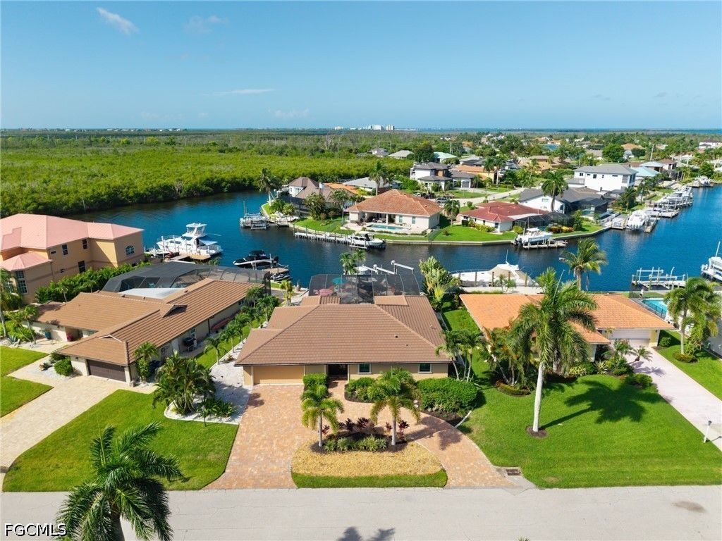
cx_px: 361
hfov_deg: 71.6
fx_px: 501
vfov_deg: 56.8
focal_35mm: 24
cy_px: 270
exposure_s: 1/400
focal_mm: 8.67
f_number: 1.8
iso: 100
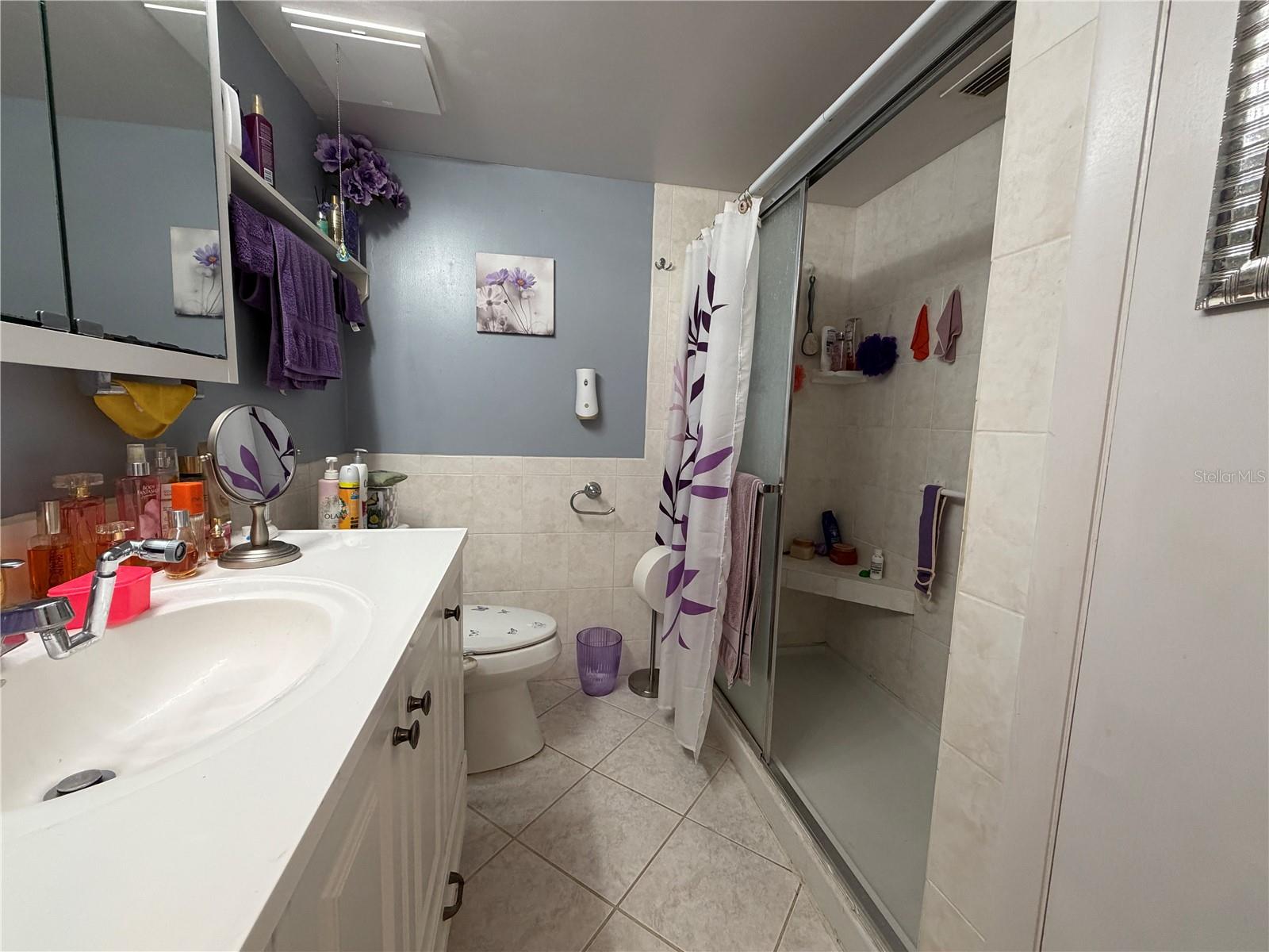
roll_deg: -0.7
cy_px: 476
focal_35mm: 14
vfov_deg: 85.7
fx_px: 513
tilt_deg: -6.8
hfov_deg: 102.1
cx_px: 634
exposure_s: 1/120
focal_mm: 2.22
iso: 250
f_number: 2.2
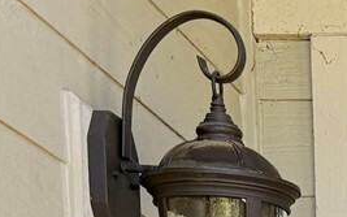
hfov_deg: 11.1
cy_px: 759
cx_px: 776
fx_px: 1561
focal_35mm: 165
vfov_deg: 6.8
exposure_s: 1/121
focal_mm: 5.96
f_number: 1.6
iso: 40
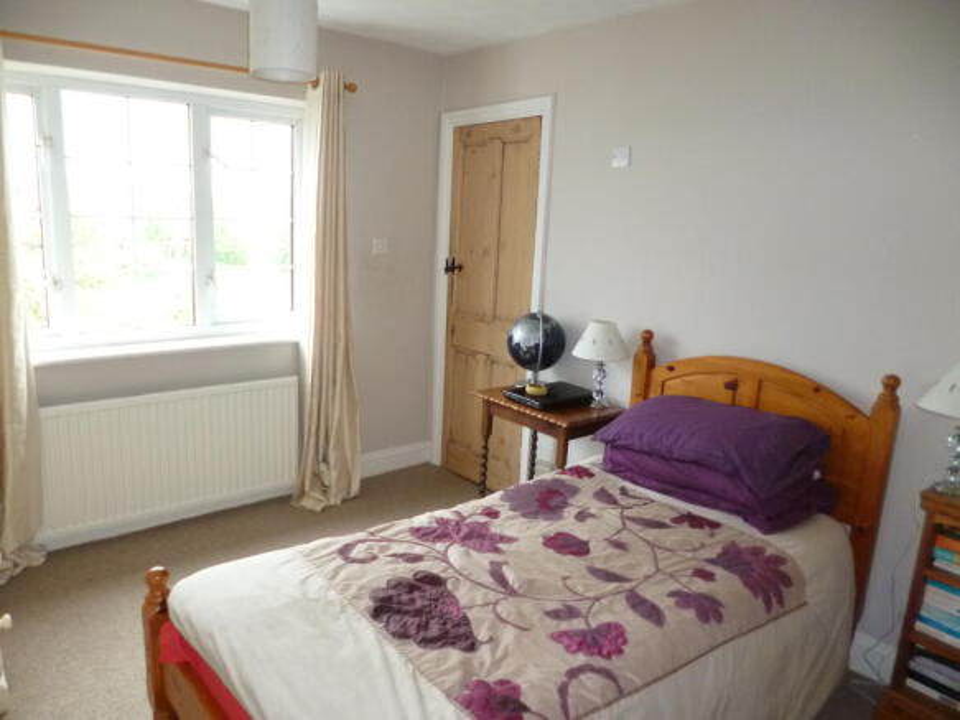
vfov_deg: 56.8
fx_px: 665
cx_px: 480
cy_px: 360
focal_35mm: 24
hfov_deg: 71.6
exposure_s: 1/60
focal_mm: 4.3
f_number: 2.5
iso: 250
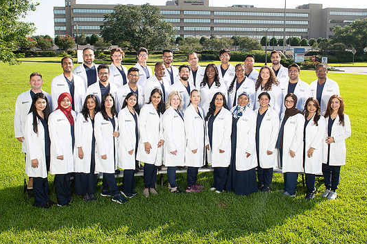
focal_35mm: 34
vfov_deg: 38.8
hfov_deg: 55.8
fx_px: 346
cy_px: 107
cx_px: 174
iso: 400
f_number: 10
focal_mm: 26
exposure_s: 1/250
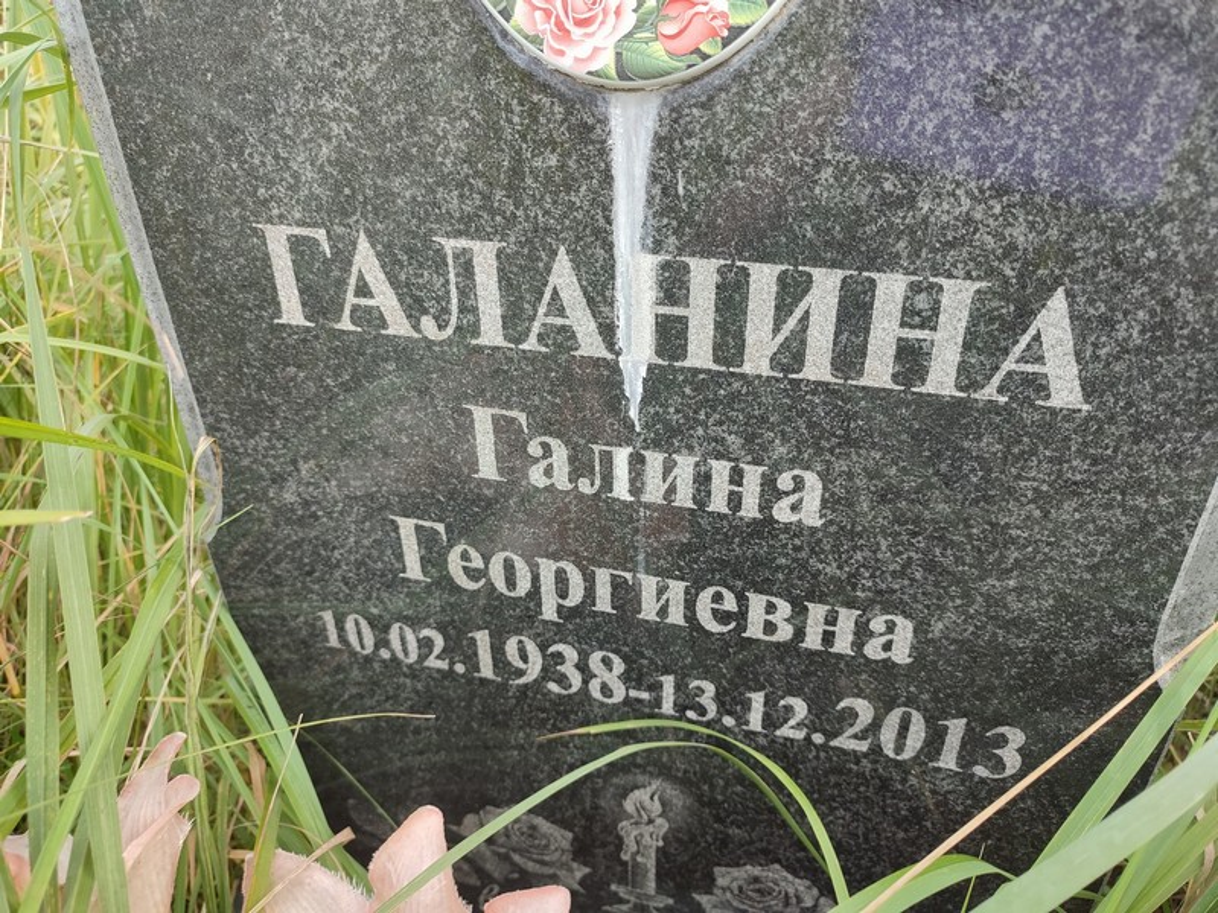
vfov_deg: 54.9
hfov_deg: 69.4
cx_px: 609
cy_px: 456
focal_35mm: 25
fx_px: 880
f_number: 1.9
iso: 75
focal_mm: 6.04
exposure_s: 1/100
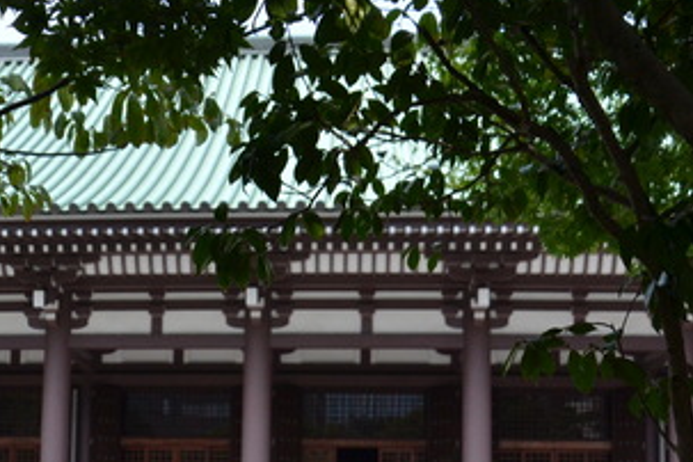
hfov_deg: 34.3
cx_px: 247
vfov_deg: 22.6
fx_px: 1116
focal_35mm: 58
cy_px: 443
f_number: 3.5
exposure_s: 1/4000
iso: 560
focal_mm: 18
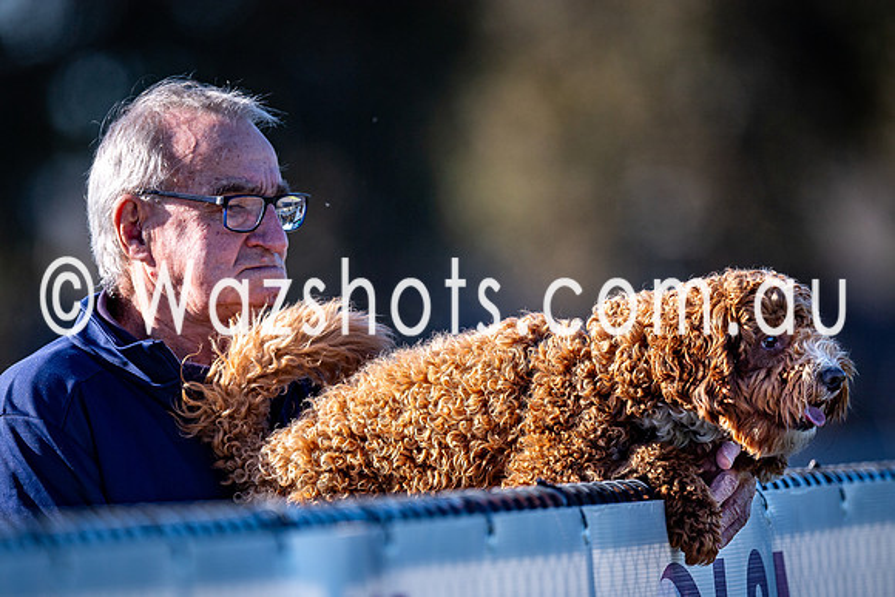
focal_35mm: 618
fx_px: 15361
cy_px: 369
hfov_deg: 3.3
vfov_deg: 2.2
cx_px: 432
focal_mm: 500
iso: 250
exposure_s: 1/2000
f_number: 4
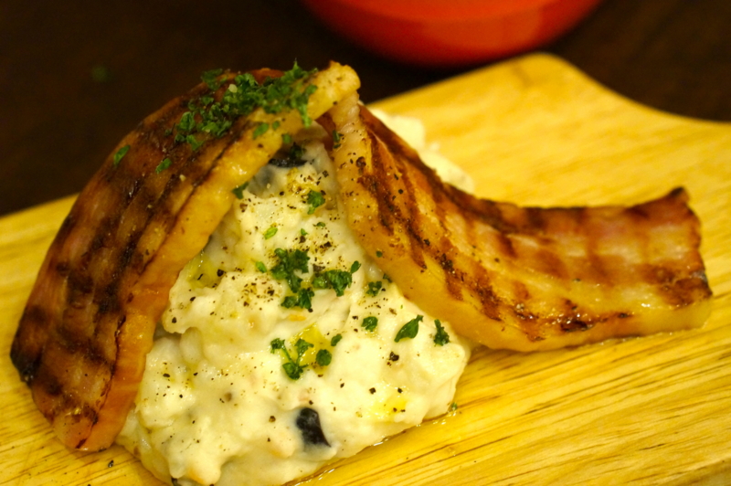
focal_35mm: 75
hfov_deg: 27.0
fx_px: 1522
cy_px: 243
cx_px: 366
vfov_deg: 18.2
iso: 3200
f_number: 4
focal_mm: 50
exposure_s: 1/13
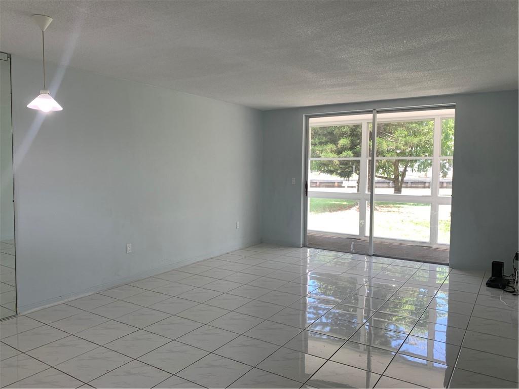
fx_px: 390
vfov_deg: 53.1
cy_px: 194
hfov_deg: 67.3
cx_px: 260
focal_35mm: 26
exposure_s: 1/120
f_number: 1.8
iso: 32
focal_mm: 4.25
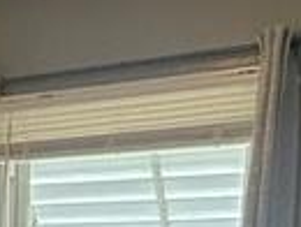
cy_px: 500
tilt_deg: -13.2
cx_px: -139
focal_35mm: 110
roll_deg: +0.5
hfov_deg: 16.4
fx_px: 958
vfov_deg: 11.6
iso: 640
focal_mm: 2.22
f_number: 2.2
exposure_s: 1/120
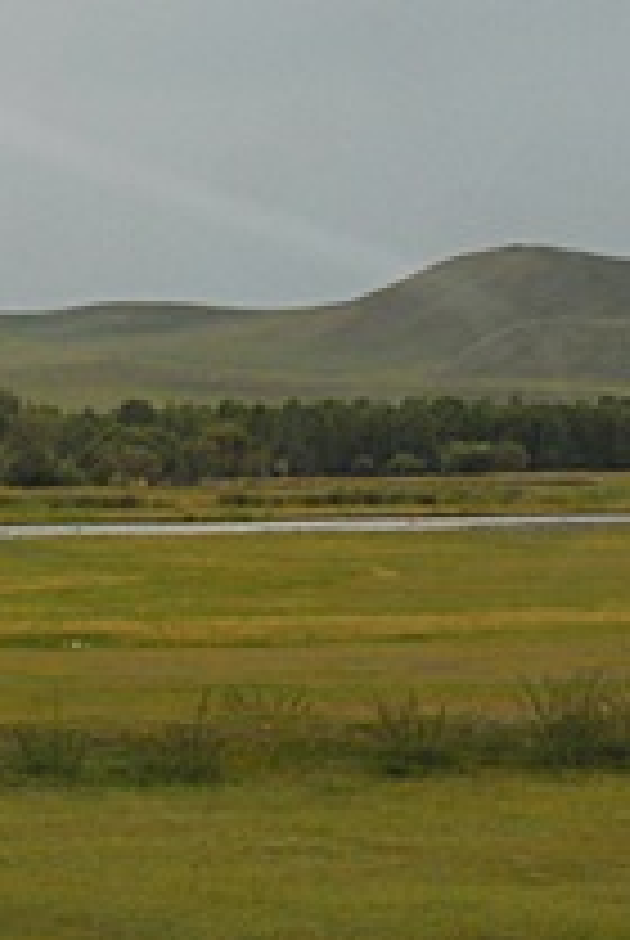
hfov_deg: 6.3
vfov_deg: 9.4
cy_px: 270
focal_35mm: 218
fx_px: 5703
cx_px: -297
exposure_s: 1/250
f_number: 6.3
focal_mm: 38
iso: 400
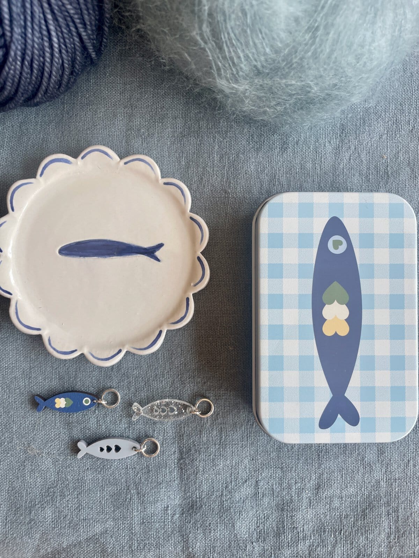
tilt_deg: -89.0
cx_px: 210
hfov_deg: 53.1
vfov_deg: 67.3
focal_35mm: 26
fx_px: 420
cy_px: 279
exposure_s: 1/251
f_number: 1.6
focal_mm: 4.2
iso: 40
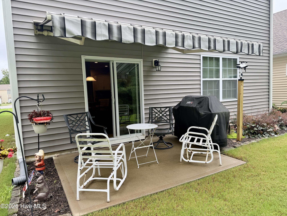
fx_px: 199
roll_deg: +2.3
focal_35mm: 24
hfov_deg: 71.6
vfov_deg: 56.8
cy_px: 108
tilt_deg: -3.9
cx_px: 144
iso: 80
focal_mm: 6.76
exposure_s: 1/708
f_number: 1.78
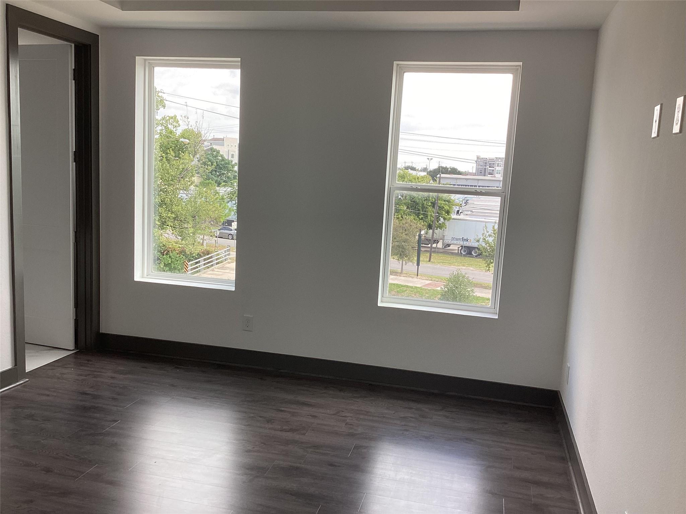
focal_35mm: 31
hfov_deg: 58.4
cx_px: 343
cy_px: 257
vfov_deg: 45.4
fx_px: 614
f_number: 2.4
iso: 32
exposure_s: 1/120
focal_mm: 3.3
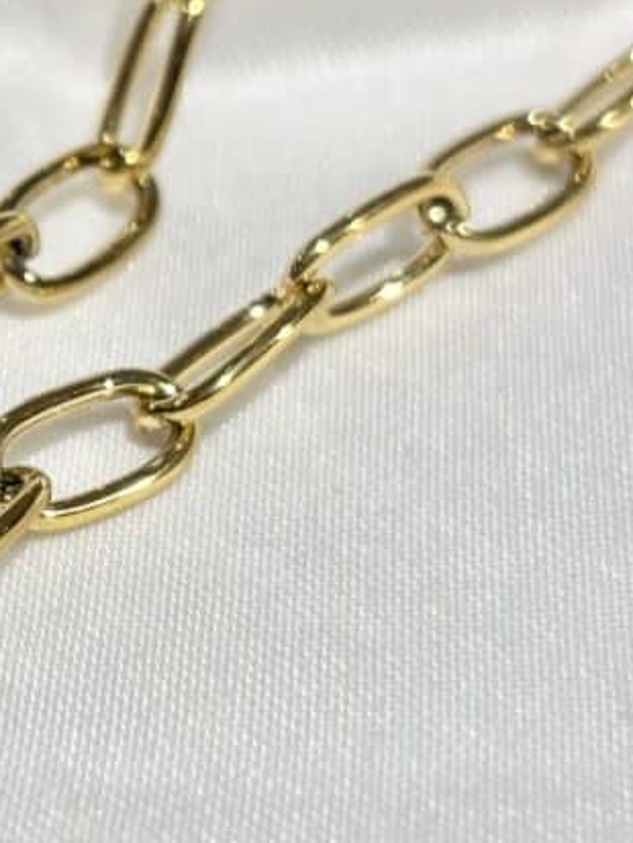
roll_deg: +3.5
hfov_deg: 11.3
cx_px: -123
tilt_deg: -33.1
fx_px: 3144
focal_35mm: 129
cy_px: 337
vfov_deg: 15.3
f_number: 1.6
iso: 32
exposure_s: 1/348
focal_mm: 5.96
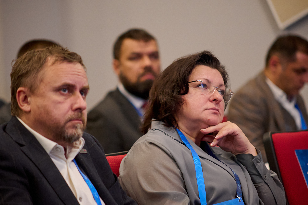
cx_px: 154
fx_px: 1925
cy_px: 102
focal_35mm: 225
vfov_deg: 6.1
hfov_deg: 9.1
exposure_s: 1/250
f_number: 3.2
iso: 3200
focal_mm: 150
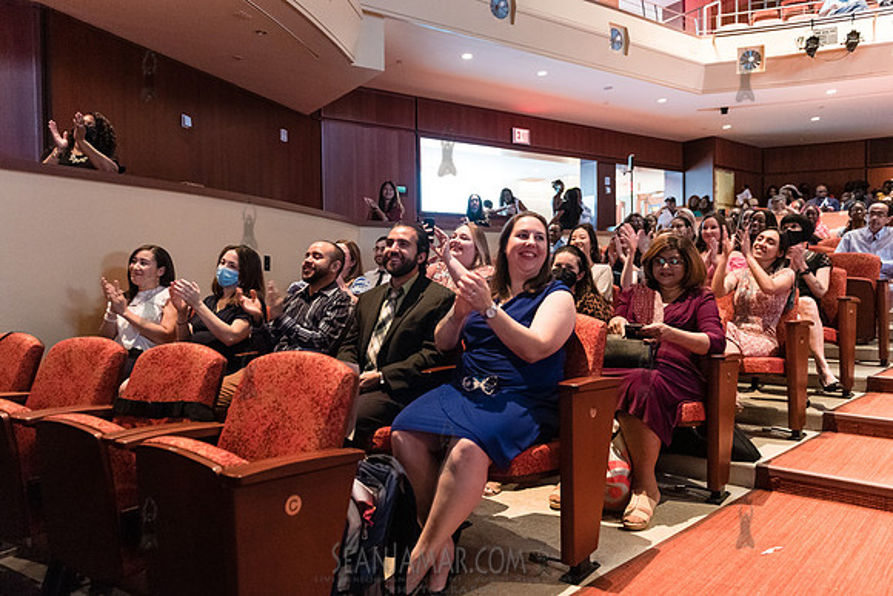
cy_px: 298
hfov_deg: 69.7
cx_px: 446
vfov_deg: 49.8
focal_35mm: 26
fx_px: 642
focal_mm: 24
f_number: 2.8
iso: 4000
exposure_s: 1/125
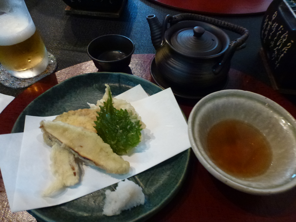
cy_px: 111
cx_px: 148
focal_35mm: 24
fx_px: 205
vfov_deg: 56.8
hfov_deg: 71.6
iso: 400
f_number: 3.3
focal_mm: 4.3
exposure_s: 1/10
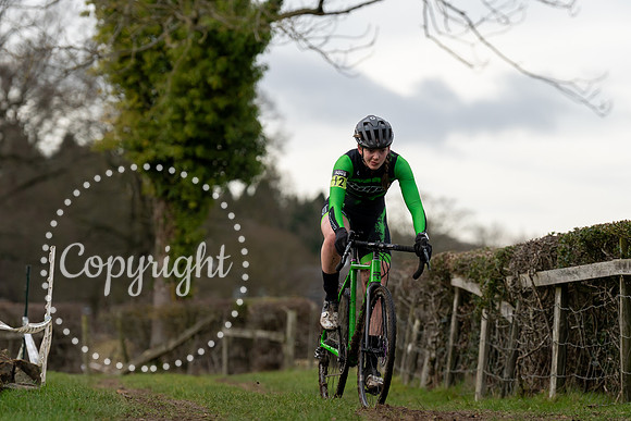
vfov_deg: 5.7
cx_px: 359
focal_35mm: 239
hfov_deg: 8.6
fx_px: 4195
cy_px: 163
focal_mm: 158
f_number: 3.5
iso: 640
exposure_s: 1/1000
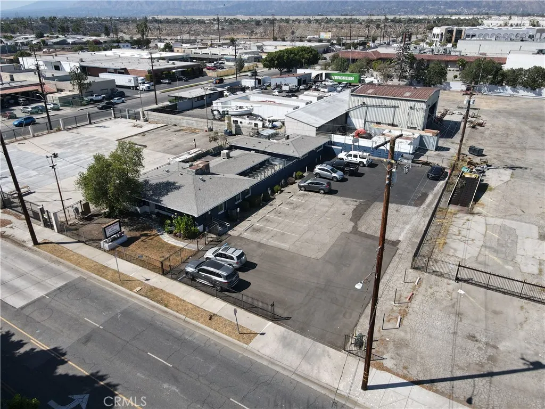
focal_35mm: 24
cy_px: 204
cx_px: 272
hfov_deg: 71.6
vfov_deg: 56.8
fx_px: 378
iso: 100
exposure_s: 1/640
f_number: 2.8
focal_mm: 4.5
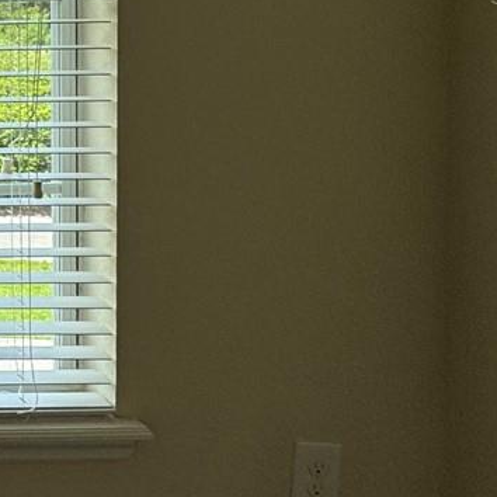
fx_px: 910
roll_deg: +2.1
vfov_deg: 28.5
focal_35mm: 56
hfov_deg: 18.8
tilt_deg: -1.9
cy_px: -7
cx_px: -500
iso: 40
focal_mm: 2.22
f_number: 2.2
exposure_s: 1/354
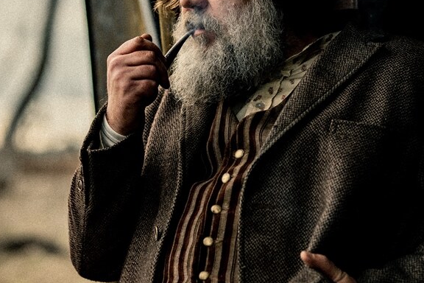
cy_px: 123
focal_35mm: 151
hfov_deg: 13.6
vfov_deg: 9.1
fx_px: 1778
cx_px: 230
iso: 160
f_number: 2.5
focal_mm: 85
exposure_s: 1/400
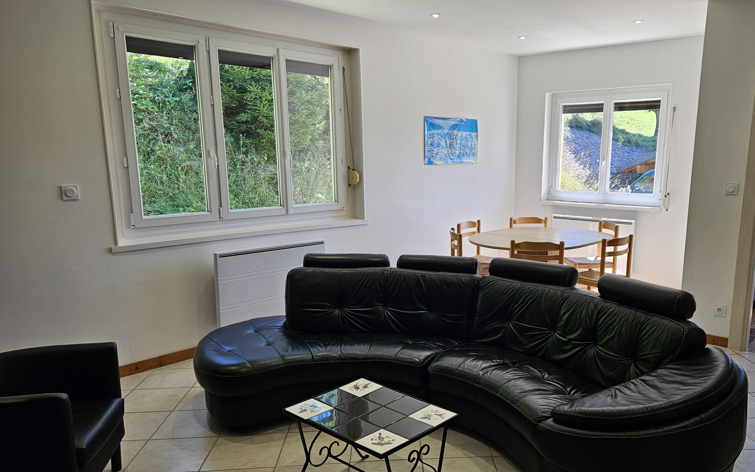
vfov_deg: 43.1
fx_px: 597
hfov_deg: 64.1
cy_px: 258
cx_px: 448
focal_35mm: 29
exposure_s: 1/100
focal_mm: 5.4
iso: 40
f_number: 1.8
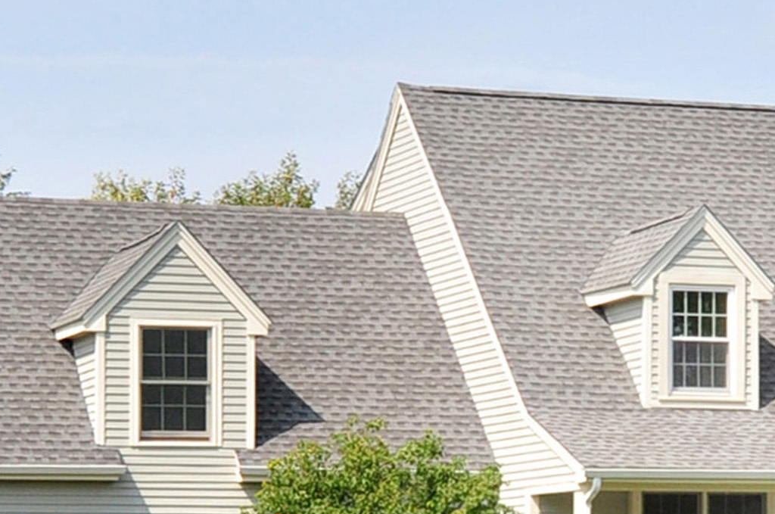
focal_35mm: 85
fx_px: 1827
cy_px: 533
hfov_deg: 24.0
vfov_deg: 15.7
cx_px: 371
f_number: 8
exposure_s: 1/400
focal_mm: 20
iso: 250
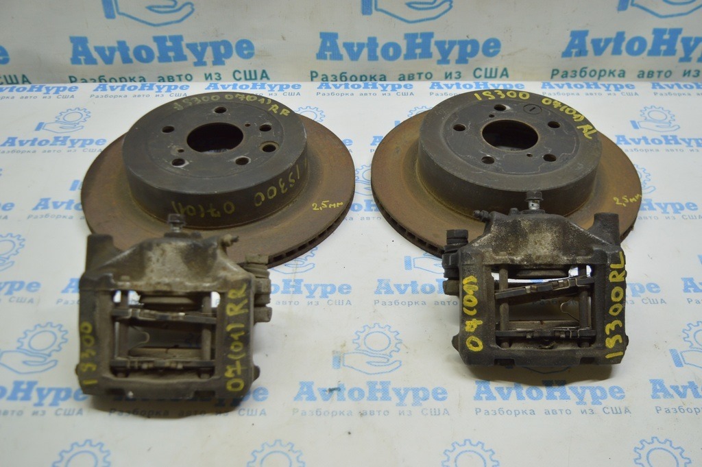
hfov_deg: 51.3
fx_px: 731
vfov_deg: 35.4
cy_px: 234
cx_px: 351
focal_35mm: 38
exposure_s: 1/60
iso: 400
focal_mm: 25
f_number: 4
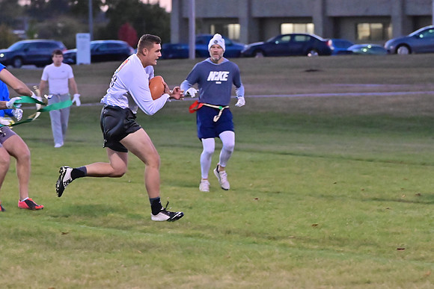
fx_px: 2255
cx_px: 217
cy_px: 144
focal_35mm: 187
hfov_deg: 11.0
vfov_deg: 7.3
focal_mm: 125
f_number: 4
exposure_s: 1/500
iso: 6400
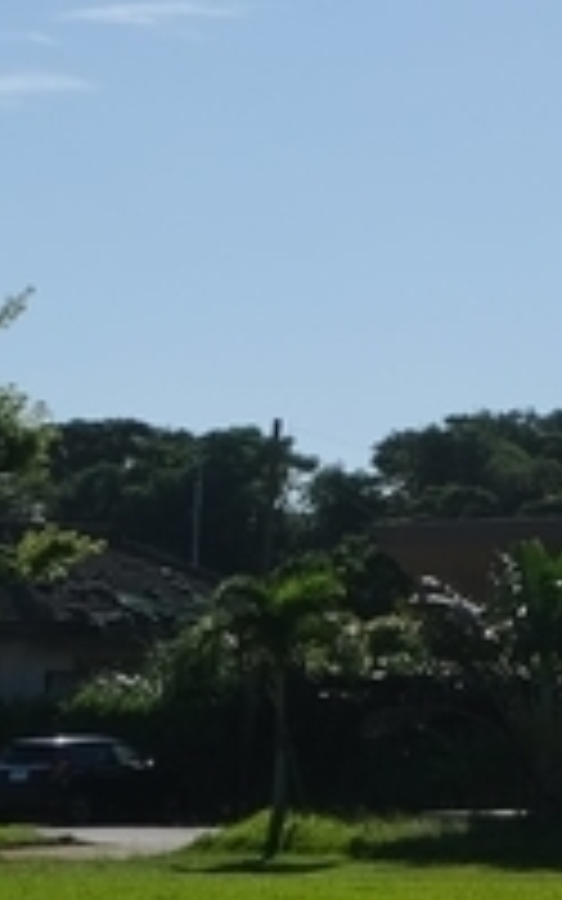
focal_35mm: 165
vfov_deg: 12.6
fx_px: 4044
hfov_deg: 7.4
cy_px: 130
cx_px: 1403
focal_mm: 18
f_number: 8
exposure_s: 1/1100
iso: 320
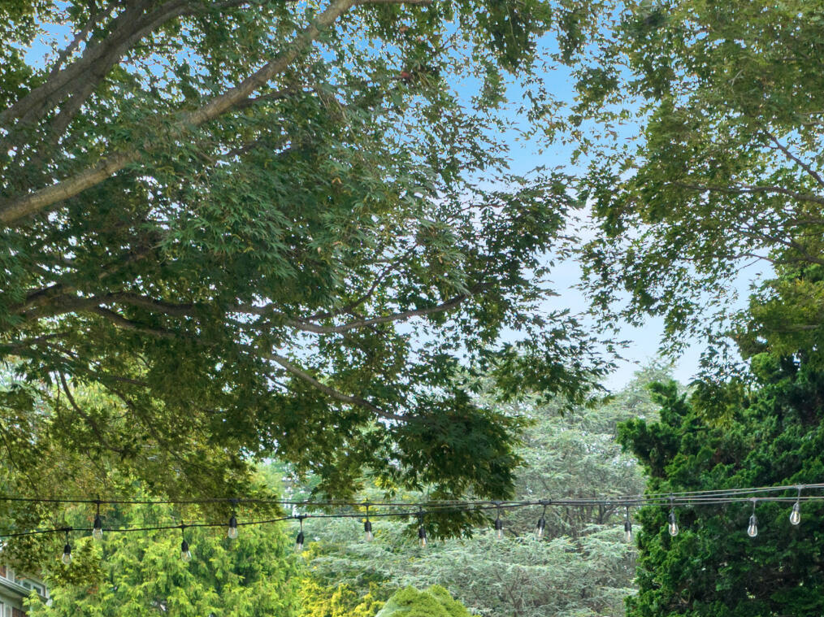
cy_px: 893
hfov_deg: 27.1
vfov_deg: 18.6
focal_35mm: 71
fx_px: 1689
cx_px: 607
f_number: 2.8
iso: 120
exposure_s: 1/240
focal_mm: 12.29
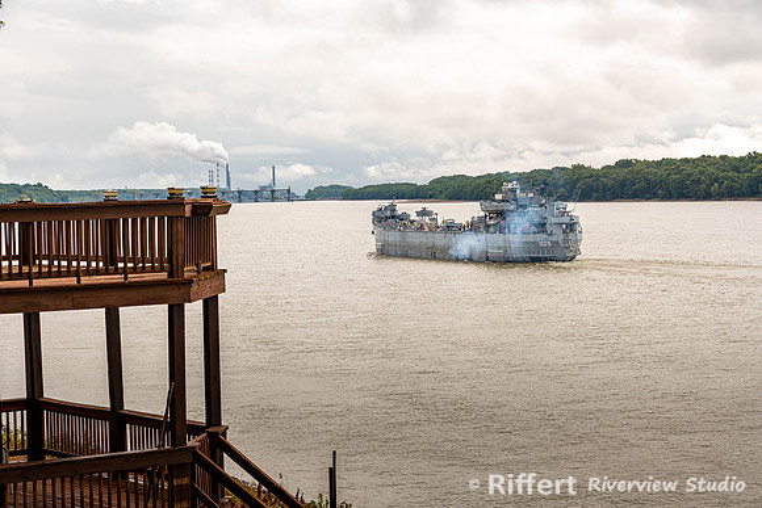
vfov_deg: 16.4
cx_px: 381
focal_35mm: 83
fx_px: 1760
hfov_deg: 24.4
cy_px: 254
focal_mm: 82
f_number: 8
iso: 64
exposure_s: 1/160
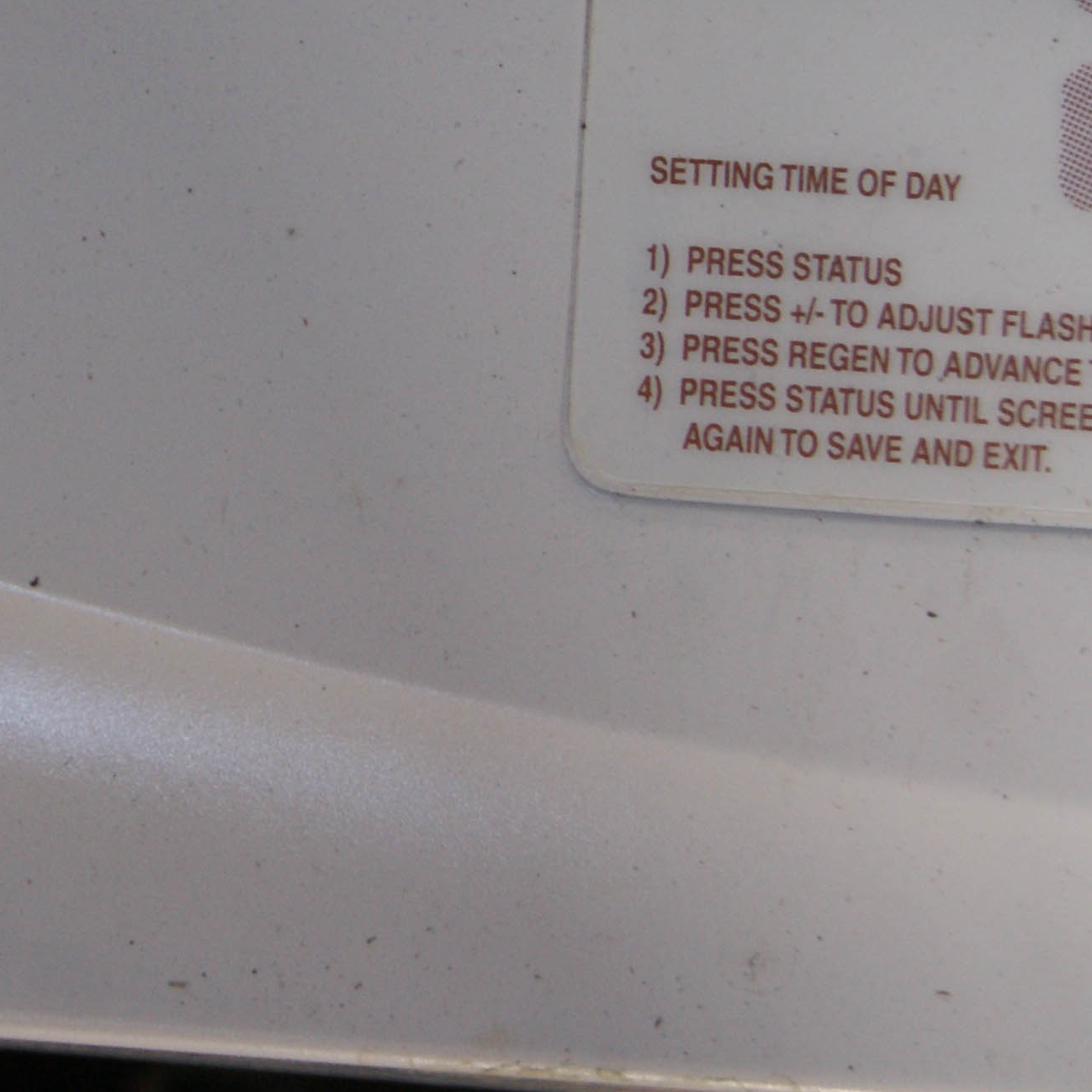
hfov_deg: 12.9
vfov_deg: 13.0
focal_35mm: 133
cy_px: 44
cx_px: -16
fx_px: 4756
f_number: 5
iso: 400
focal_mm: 35
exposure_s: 1/20
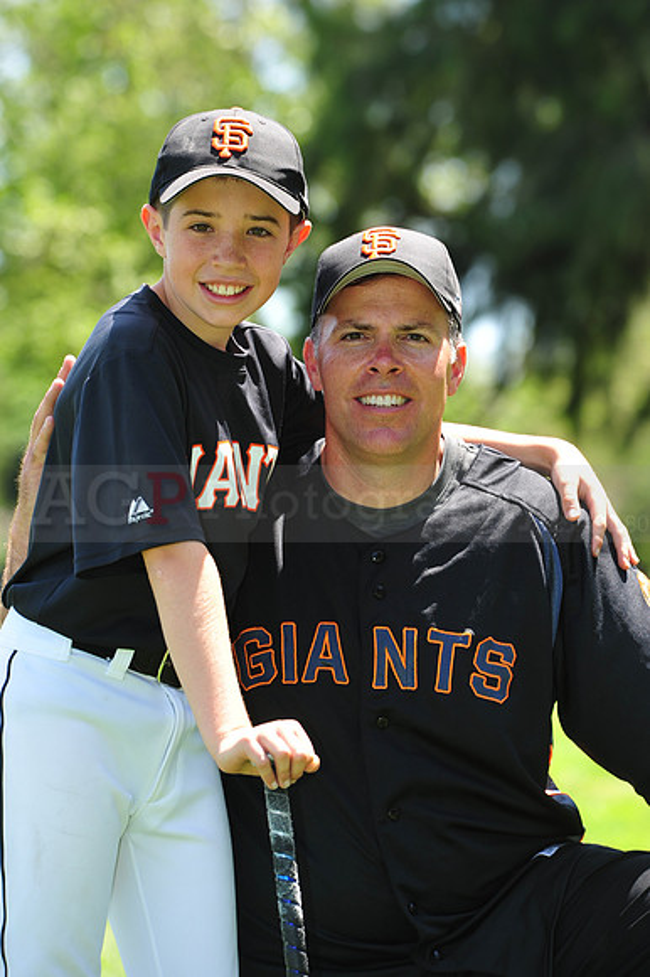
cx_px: 325
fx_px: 2711
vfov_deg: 20.4
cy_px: 488
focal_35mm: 100
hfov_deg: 13.7
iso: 200
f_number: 6.3
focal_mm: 100
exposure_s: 1/200
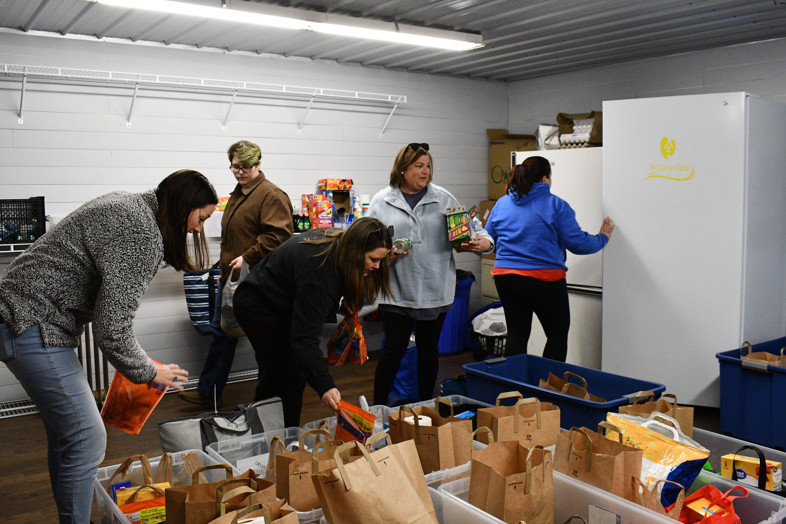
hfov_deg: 58.7
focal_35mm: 32
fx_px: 699
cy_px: 275
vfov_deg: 41.1
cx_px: 390
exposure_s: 1/160
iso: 3200
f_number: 6.3
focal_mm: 20
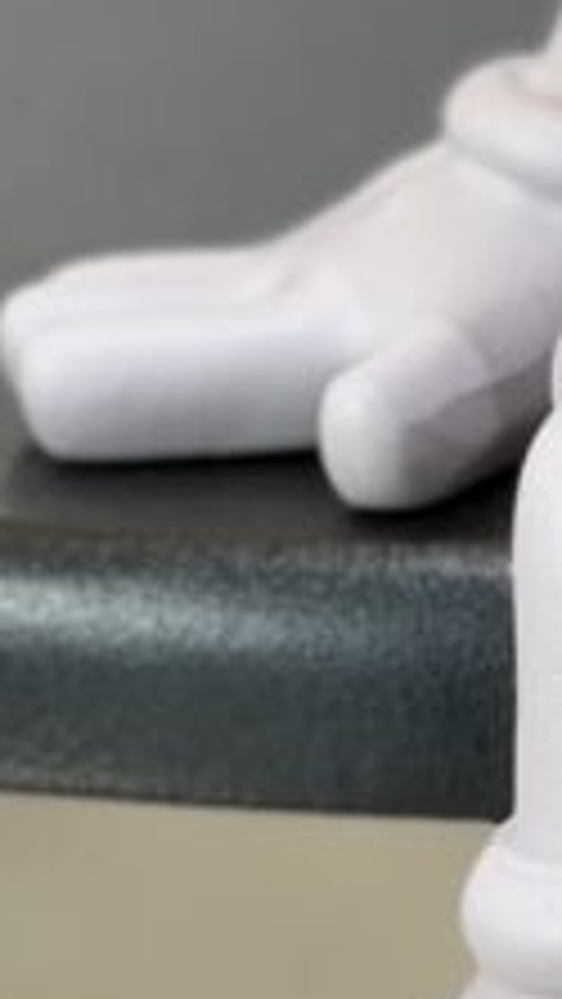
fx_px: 6380
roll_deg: -0.4
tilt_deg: -11.3
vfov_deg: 8.9
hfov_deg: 5.0
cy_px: -50
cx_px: 913
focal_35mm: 241
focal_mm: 6.76
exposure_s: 1/60
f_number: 1.78
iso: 100
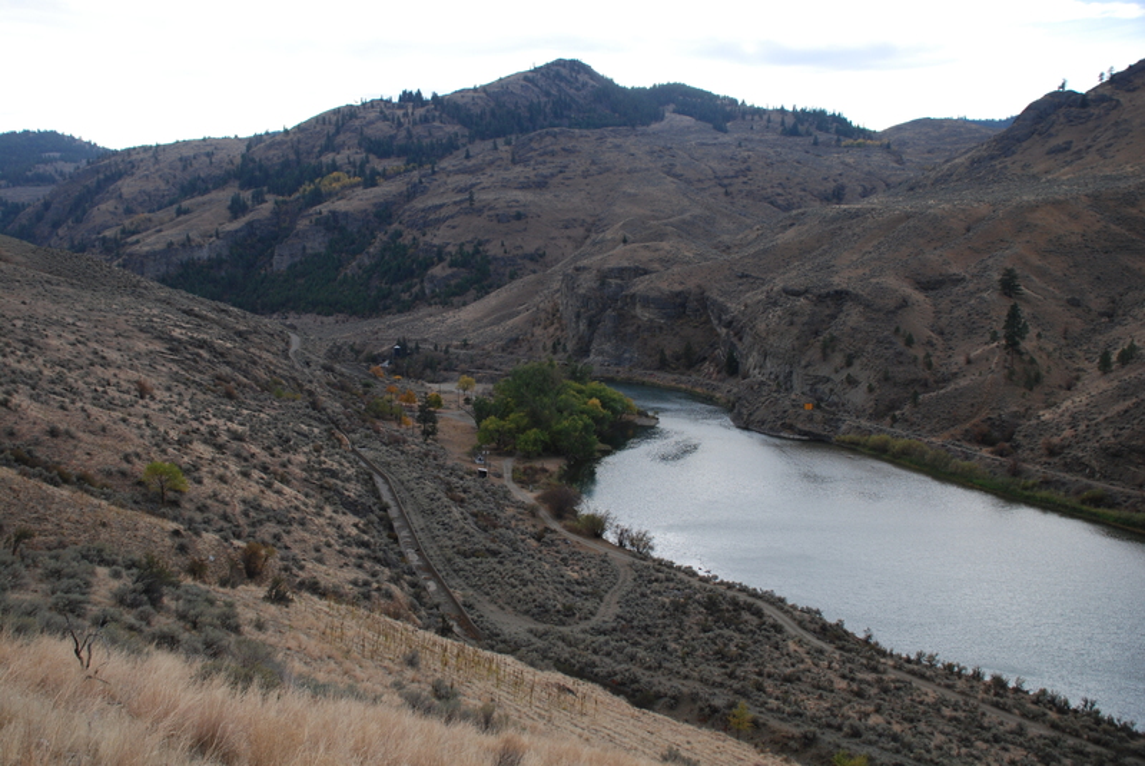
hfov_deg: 61.9
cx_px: 572
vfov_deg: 43.7
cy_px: 383
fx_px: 955
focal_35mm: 30
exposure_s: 1/320
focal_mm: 20
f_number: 5
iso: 250
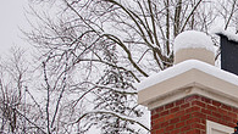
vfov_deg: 14.7
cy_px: 182
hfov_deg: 24.6
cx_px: 286
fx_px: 493
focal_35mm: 78
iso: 160
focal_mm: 25
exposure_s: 1/500
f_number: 3.2
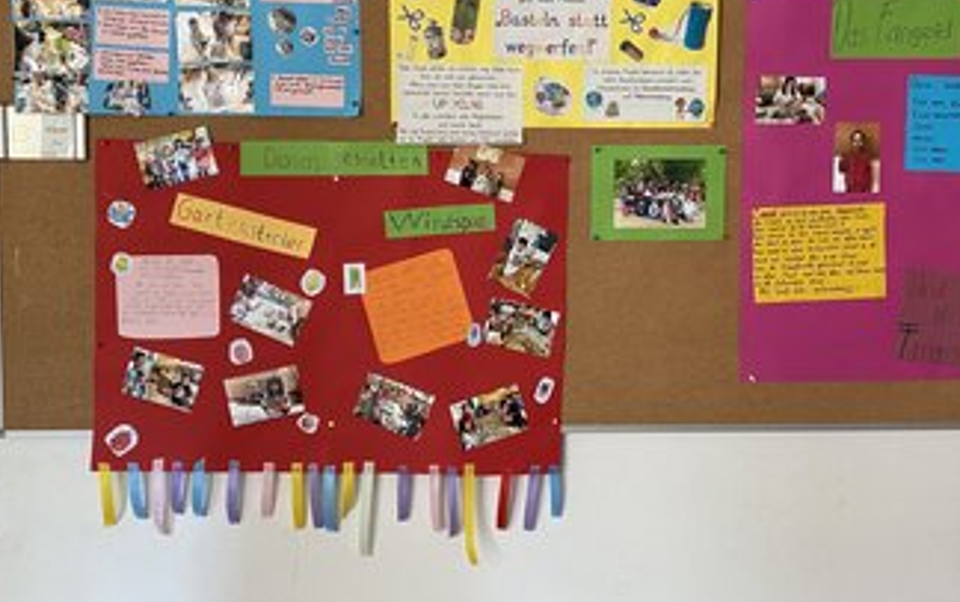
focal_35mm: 34
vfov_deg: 37.0
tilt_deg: -4.3
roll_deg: -1.7
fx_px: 890
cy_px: 211
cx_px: 548
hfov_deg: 56.5
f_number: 1.8
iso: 80
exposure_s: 1/50
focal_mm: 4.25
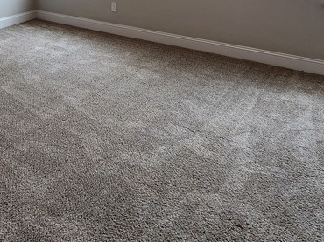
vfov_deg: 32.1
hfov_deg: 48.4
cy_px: -57
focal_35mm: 36
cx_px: 63
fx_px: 337
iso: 80
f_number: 2.2
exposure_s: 1/60
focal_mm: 2.2
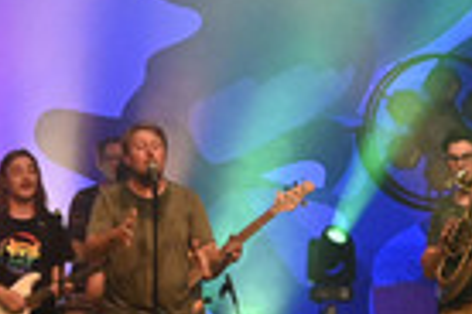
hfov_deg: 6.3
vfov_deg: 4.2
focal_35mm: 327
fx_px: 4287
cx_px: 29
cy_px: 215
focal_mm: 100
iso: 8000
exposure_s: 1/60
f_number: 6.3
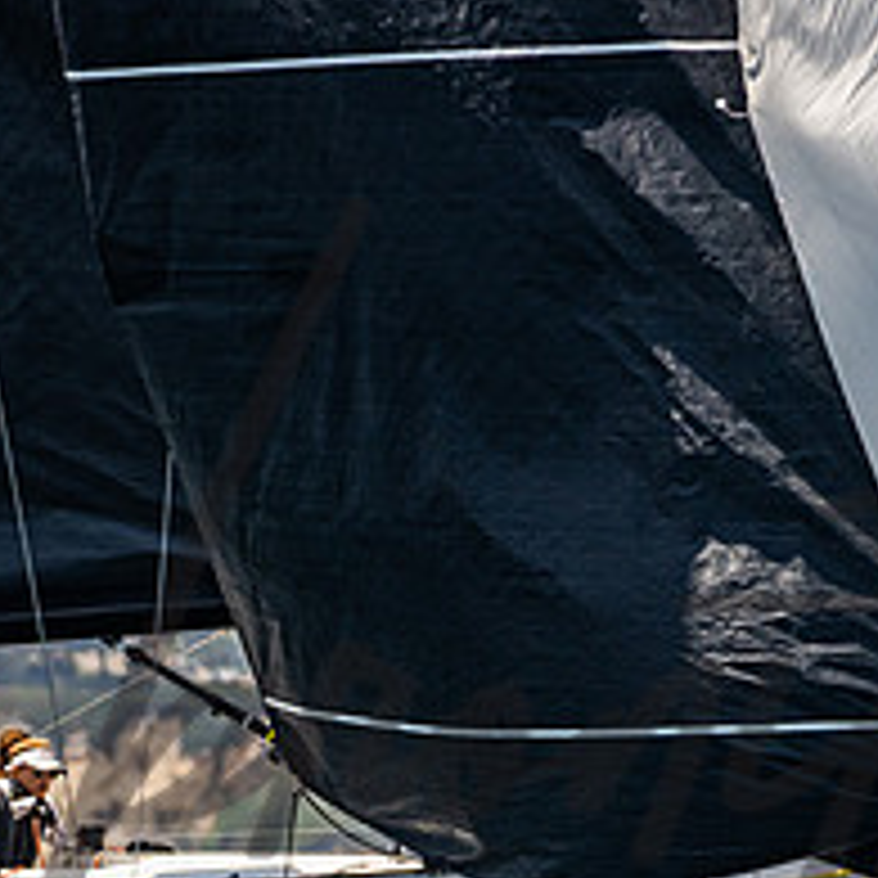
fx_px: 31910
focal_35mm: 1112
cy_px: 763
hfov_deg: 1.6
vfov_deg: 1.6
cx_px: 306
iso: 500
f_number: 8
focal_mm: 400
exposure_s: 1/2500
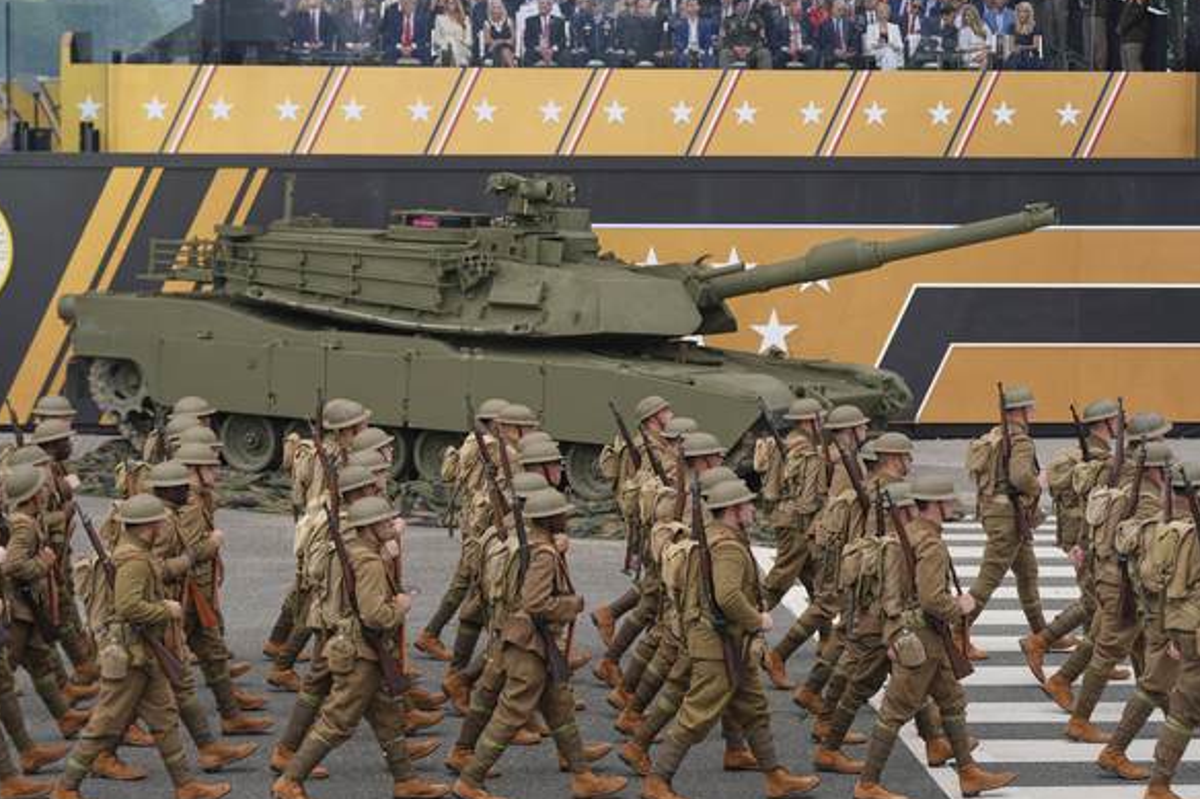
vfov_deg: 15.3
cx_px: 536
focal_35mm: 89
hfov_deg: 22.9
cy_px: 414
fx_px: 2966
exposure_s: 1/500
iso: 250
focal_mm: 80
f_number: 4
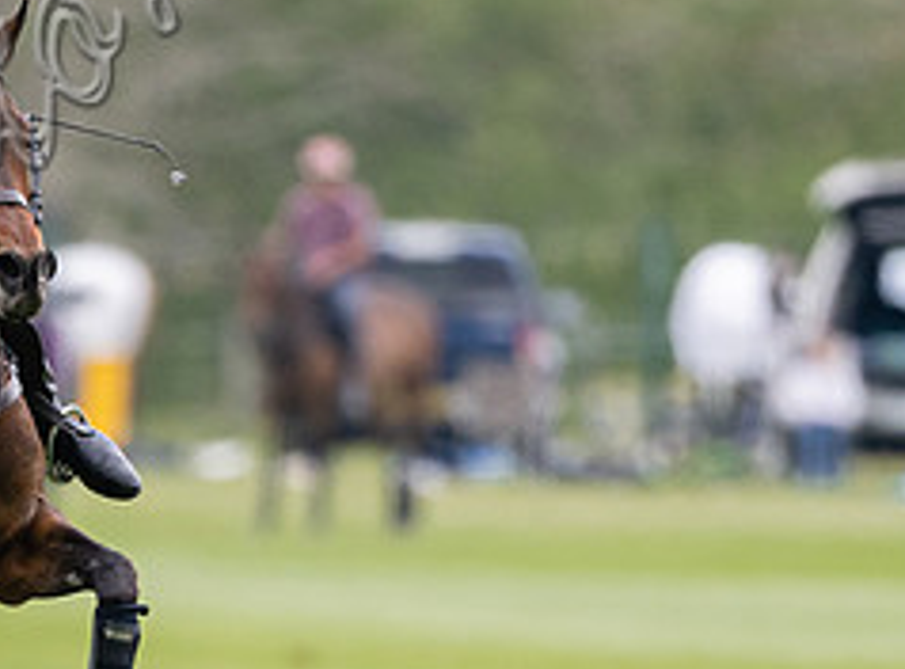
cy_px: 660
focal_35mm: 2052
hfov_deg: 1.0
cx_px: -48
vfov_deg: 0.7
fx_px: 53378
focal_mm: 500
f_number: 4
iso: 400
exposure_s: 1/1000
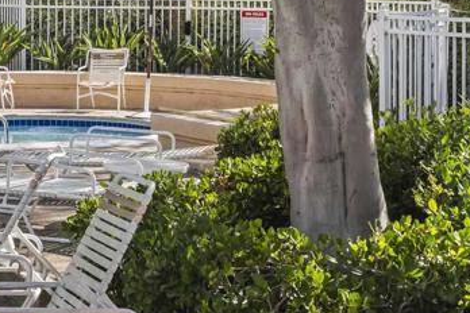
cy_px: -56
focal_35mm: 103
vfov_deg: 13.0
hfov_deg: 19.5
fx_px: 1345
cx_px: 46
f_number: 8
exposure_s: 1/640
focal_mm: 35
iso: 500
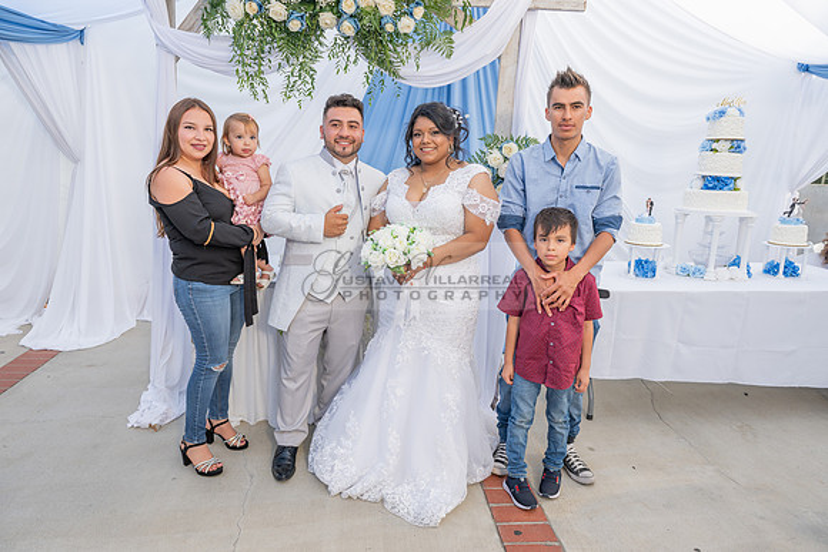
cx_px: 414
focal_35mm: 24
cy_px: 276
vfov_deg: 53.2
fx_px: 552
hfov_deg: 73.7
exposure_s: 1/125
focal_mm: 24
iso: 200
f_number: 5.6
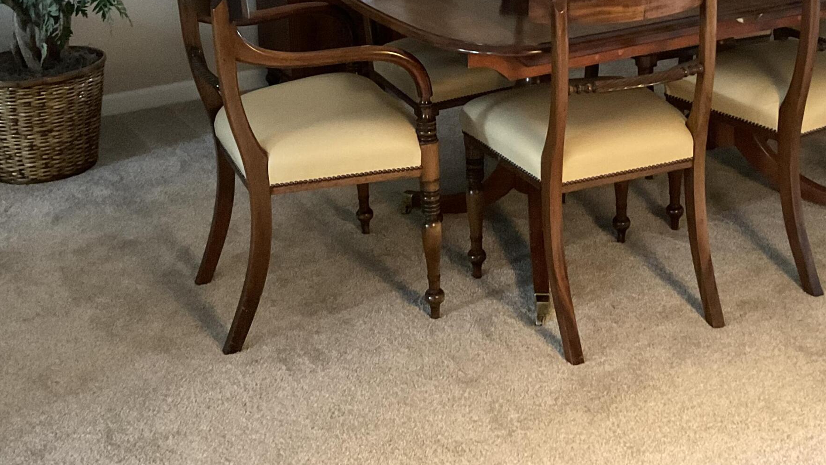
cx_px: 471
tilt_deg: -12.3
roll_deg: +1.5
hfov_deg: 38.4
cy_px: -48
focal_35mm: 54
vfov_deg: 21.1
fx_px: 1183
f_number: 1.8
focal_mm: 3
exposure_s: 1/24
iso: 500
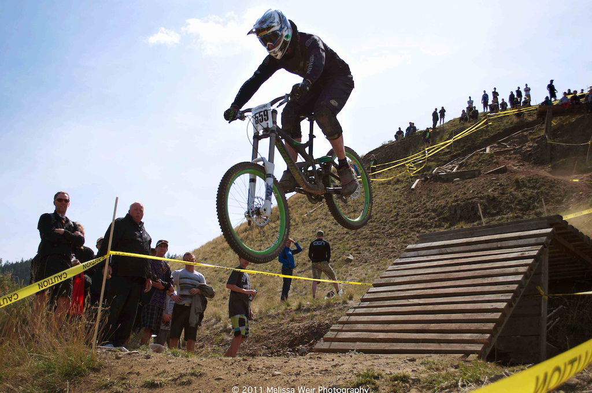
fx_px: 714
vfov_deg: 30.8
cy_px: 196
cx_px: 296
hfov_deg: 45.0
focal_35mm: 44
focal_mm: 29
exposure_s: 1/2000
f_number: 4.5
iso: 200
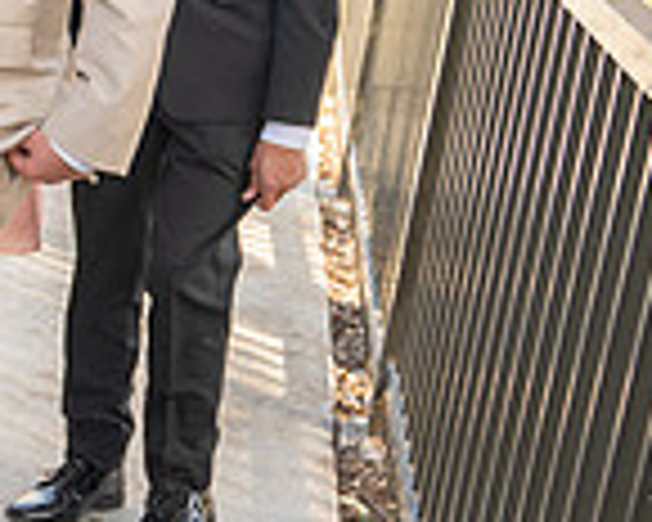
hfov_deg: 16.7
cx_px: -607
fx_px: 1737
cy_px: 83
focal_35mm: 90
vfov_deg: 16.9
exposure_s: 1/320
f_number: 3.5
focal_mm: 24
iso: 200
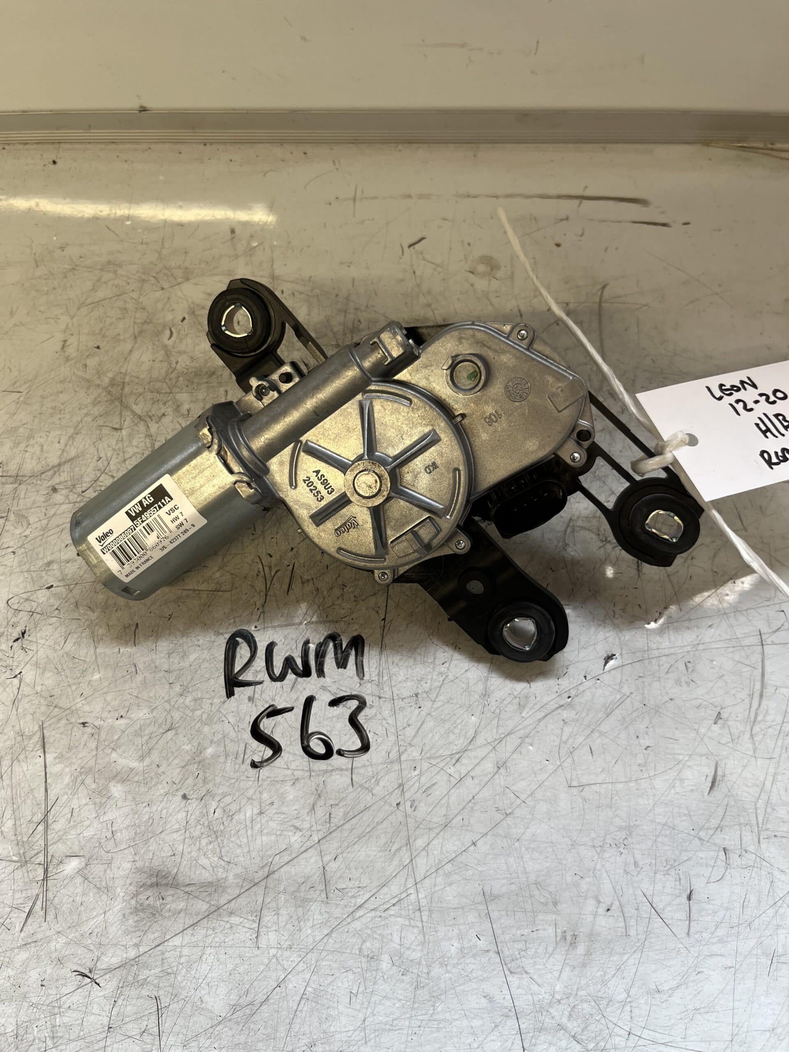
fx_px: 790
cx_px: 394
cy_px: 526
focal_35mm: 26
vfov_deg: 67.3
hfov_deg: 53.1
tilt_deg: -63.4
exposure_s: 1/121
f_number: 1.6
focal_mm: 5.1
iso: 100
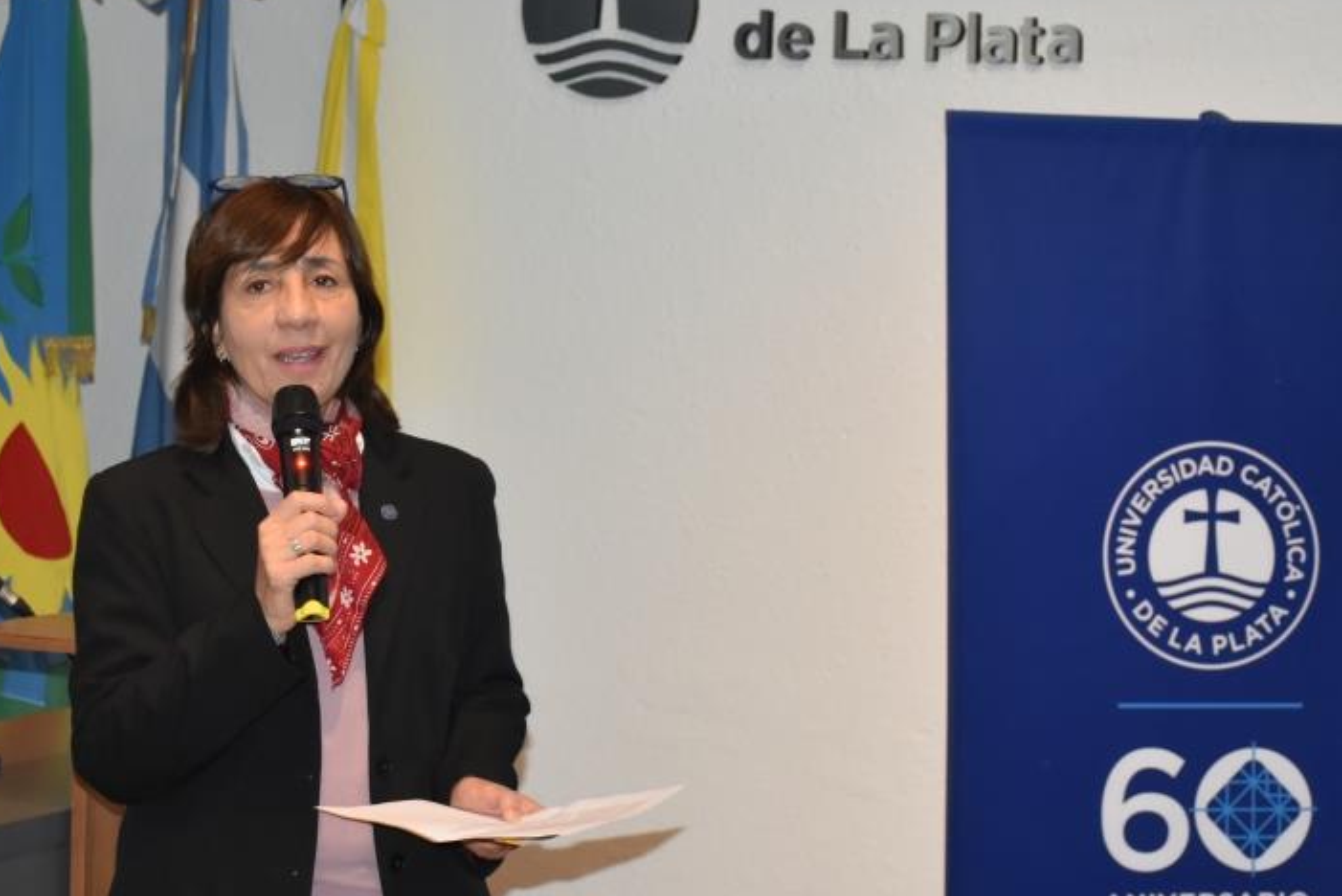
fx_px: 3431
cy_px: 449
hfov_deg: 22.1
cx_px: 708
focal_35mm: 92
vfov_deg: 14.9
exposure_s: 1/60
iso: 1600
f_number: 5.6
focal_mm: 42
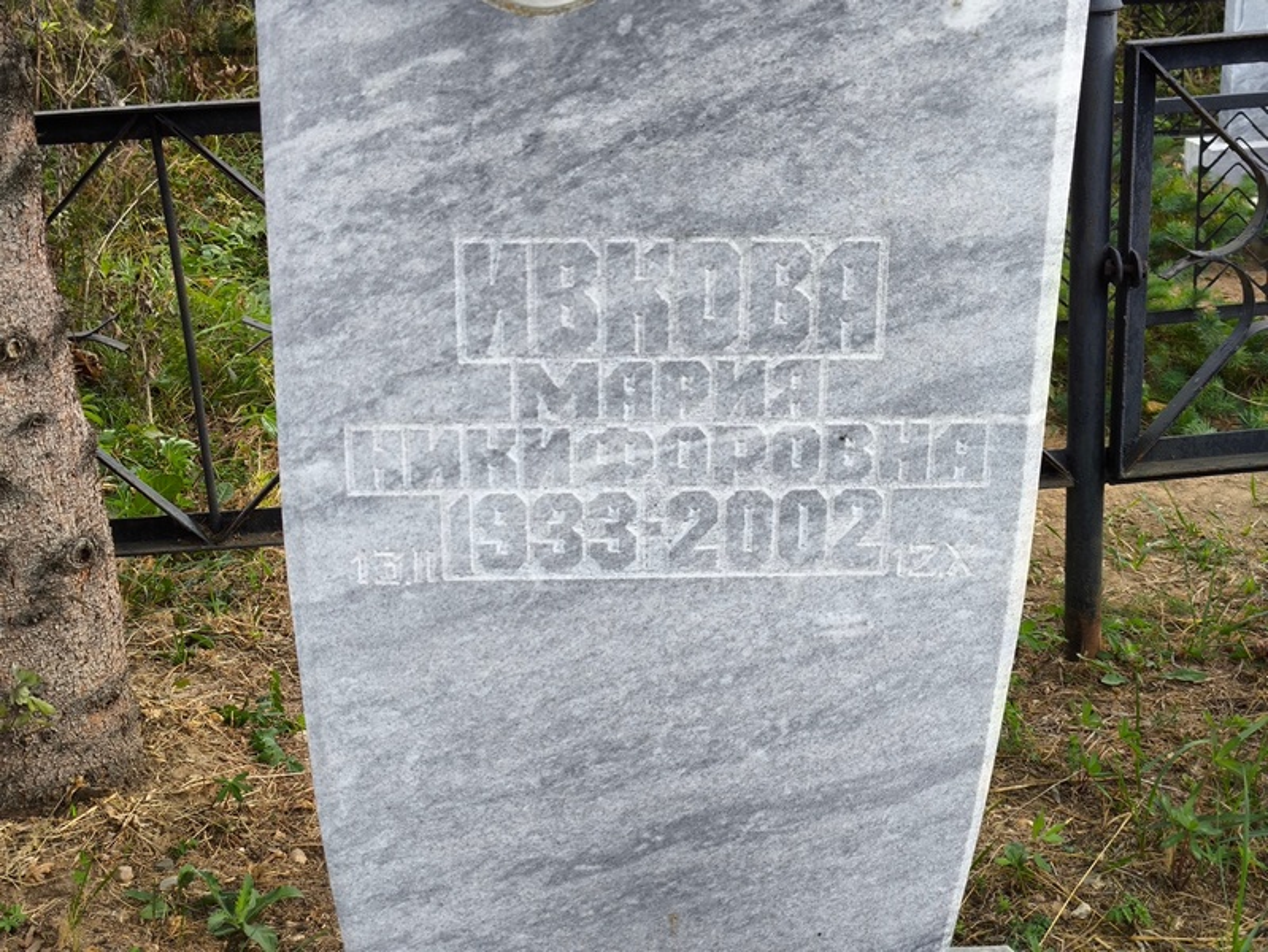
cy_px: 476
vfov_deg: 29.1
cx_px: 634
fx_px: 1832
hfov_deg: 38.2
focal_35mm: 50
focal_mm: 4.71
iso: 50
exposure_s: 1/211
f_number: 1.7
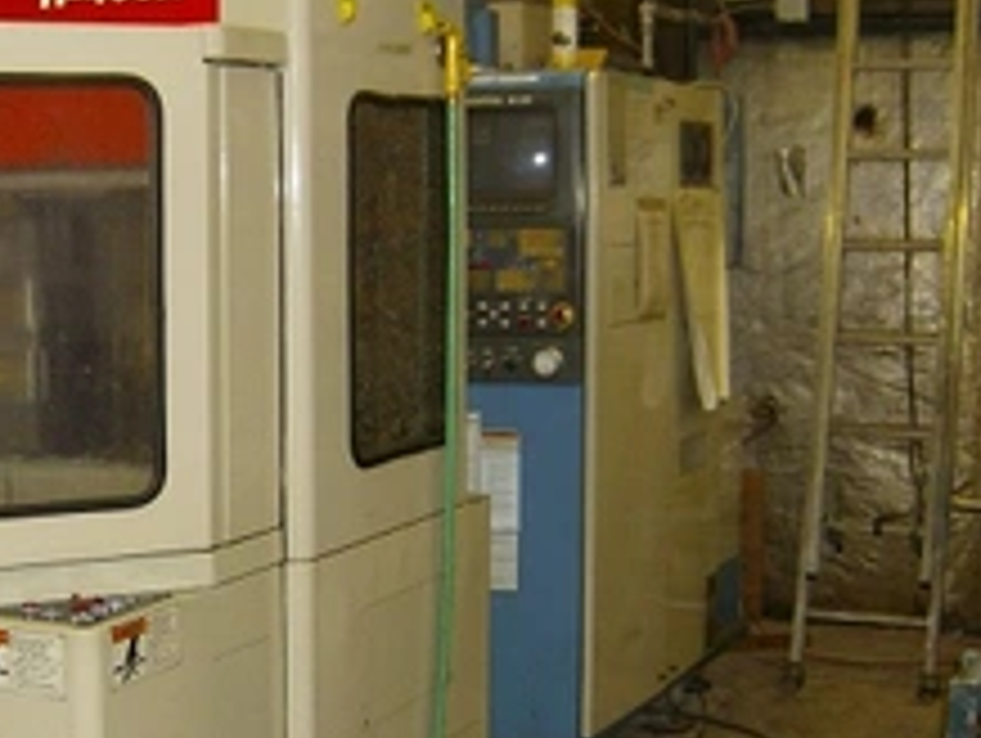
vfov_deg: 22.2
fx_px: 1872
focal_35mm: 66
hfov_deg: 28.7
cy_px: 459
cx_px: 194
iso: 200
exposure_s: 1/60
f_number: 2.8
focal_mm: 6
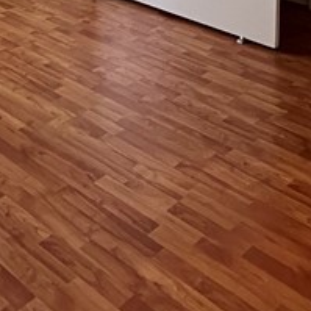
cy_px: -180
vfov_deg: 22.6
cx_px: 88
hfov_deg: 28.7
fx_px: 600
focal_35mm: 59
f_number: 1.8
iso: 1000
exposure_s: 1/60
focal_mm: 1.57
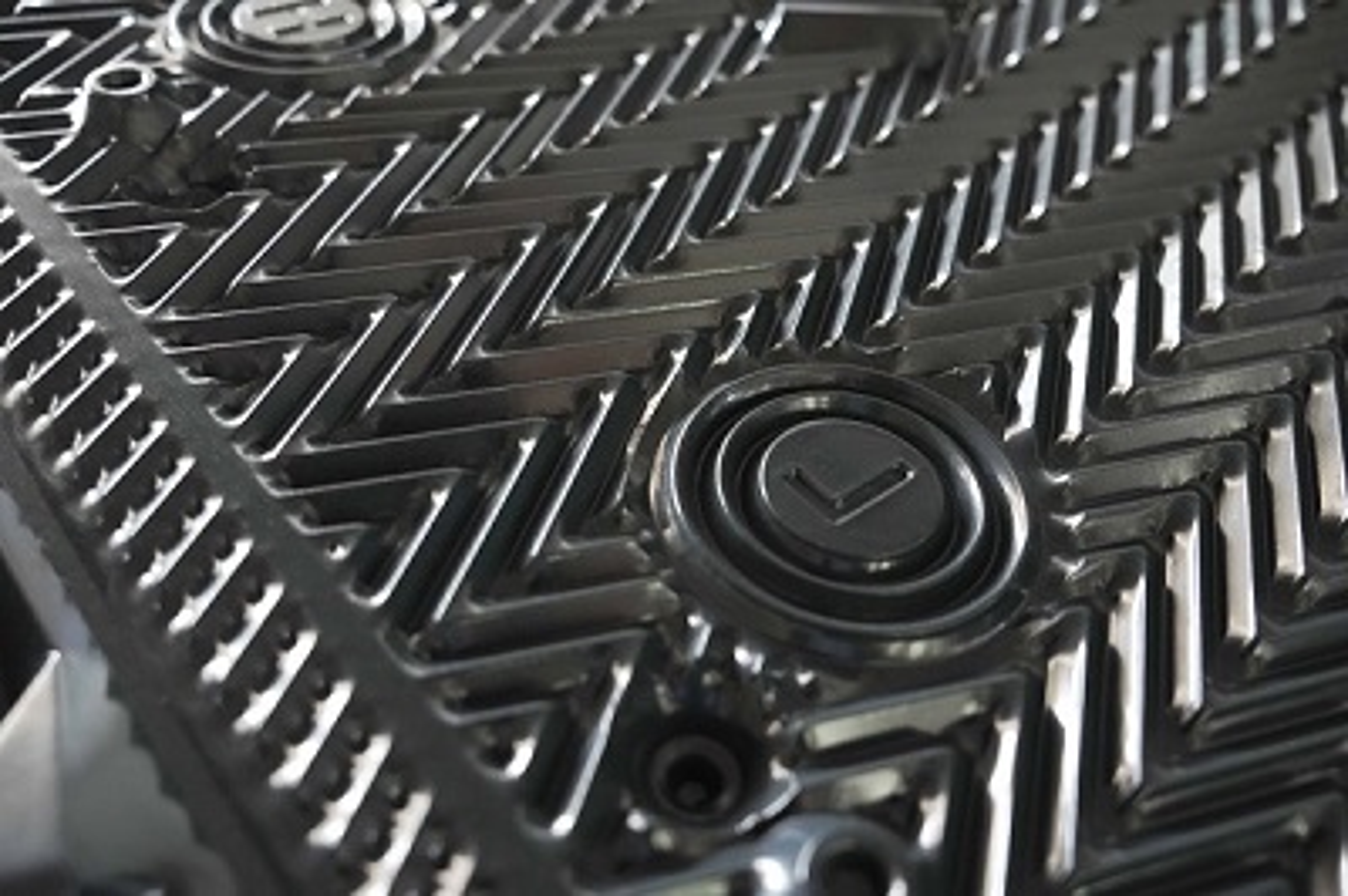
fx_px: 1205
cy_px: 448
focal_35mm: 32
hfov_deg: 58.5
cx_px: 674
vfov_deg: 40.8
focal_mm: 32.2
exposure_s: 1/40
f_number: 5.6
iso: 6400
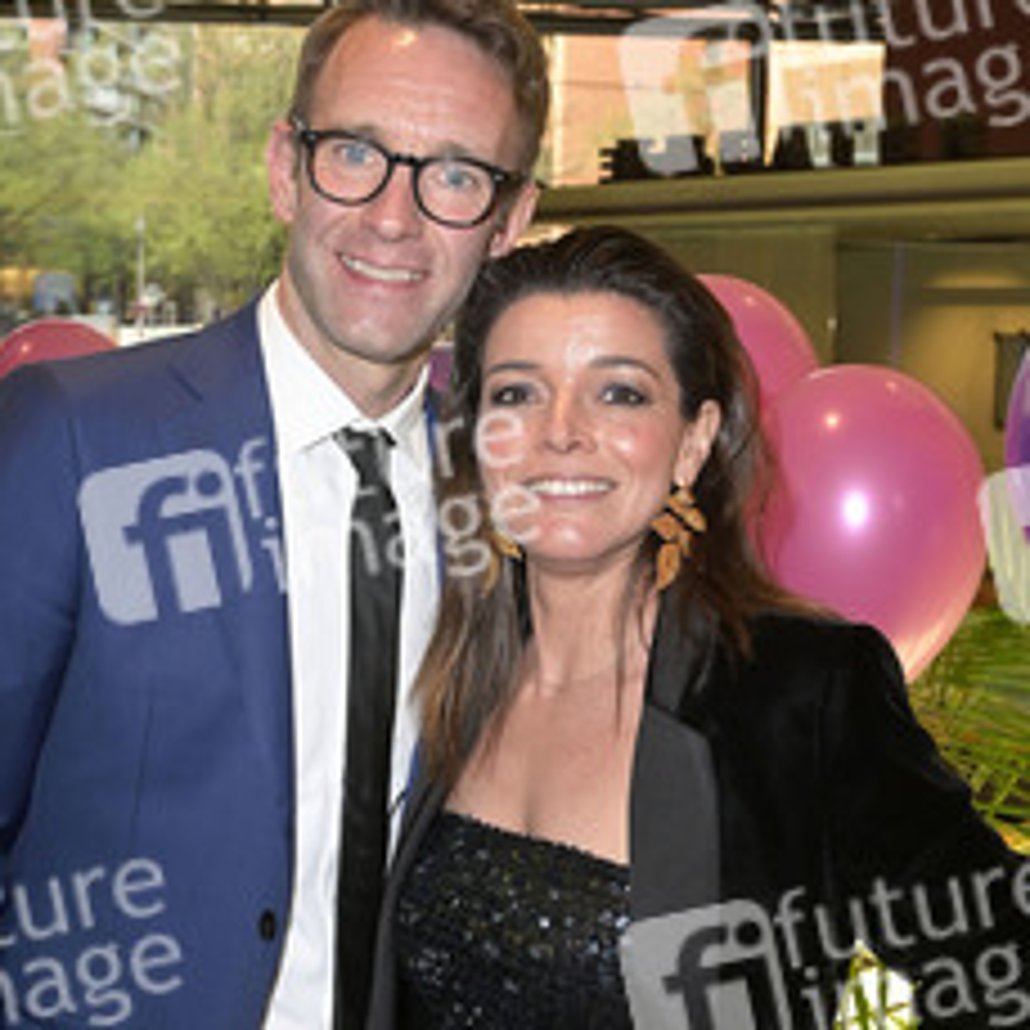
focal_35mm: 52
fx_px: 1751
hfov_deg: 32.7
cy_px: 742
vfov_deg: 32.3
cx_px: 441
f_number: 6.3
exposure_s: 1/100
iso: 2500
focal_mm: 35
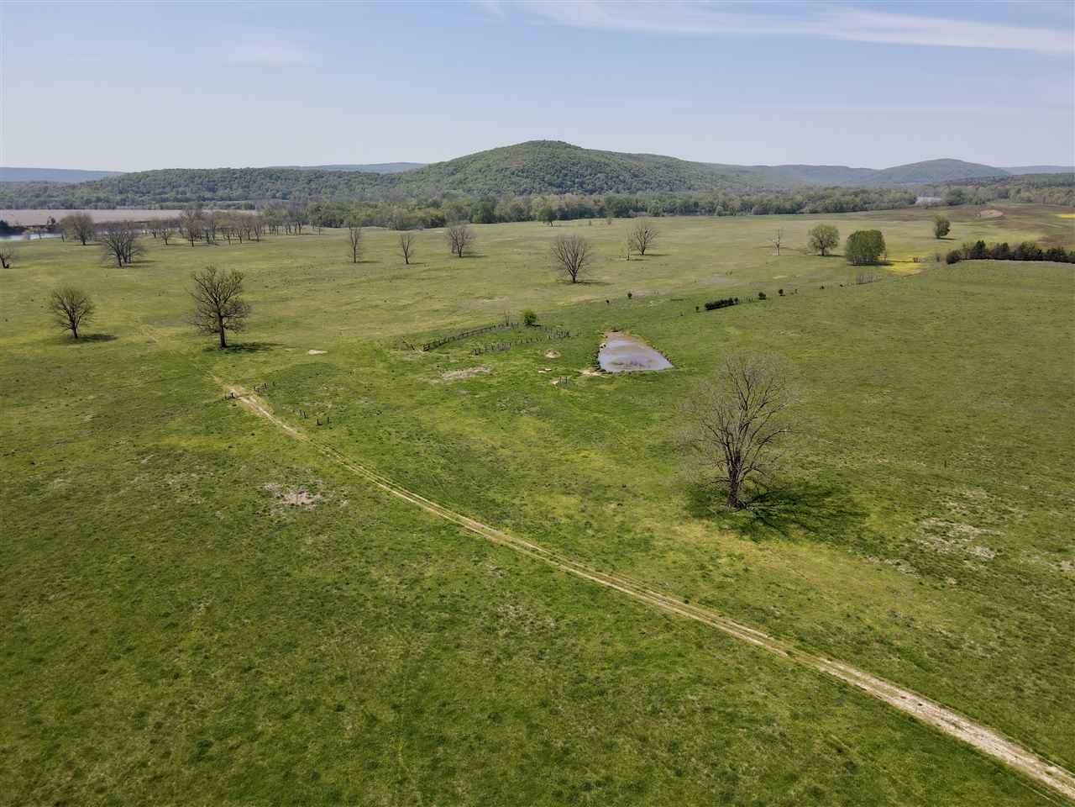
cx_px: 538
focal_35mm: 24
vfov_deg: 56.8
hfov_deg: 71.6
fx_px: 745
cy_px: 404
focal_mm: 4.5
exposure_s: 1/800
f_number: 2.8
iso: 100
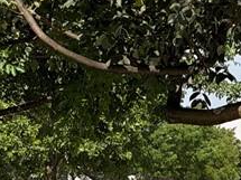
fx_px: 1246
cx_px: 337
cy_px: 136
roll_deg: -0.5
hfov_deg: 10.7
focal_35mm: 179
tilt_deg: +2.5
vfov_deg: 8.3
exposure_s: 1/2667
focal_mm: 6.93
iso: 64
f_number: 1.8
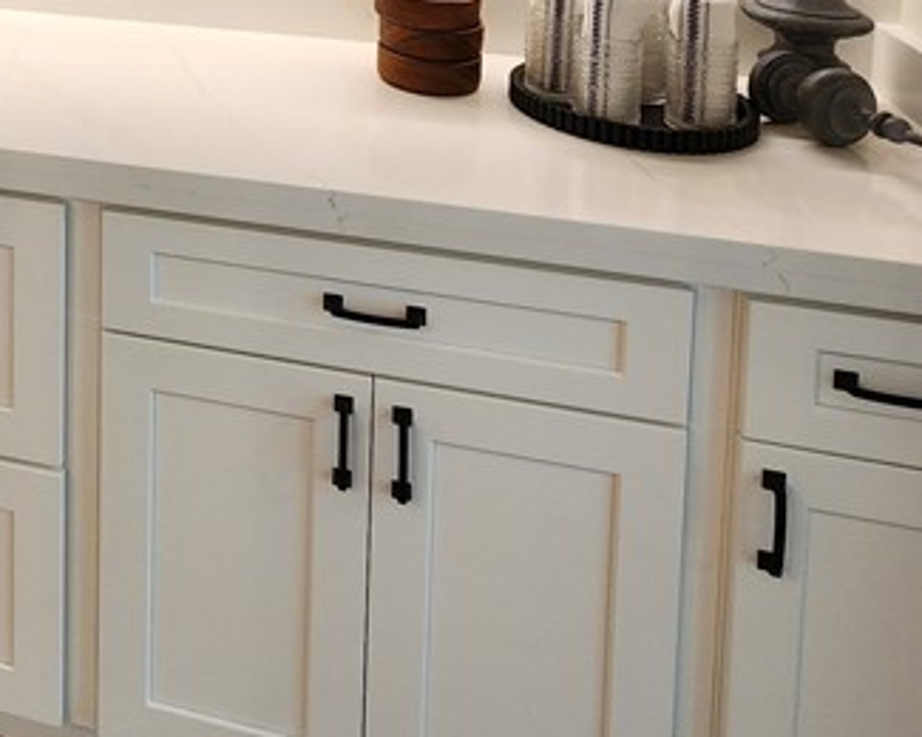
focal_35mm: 40
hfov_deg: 39.5
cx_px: -31
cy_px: -207
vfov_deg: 30.1
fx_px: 1092
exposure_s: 1/60
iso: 125
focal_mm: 2.2
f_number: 2.2
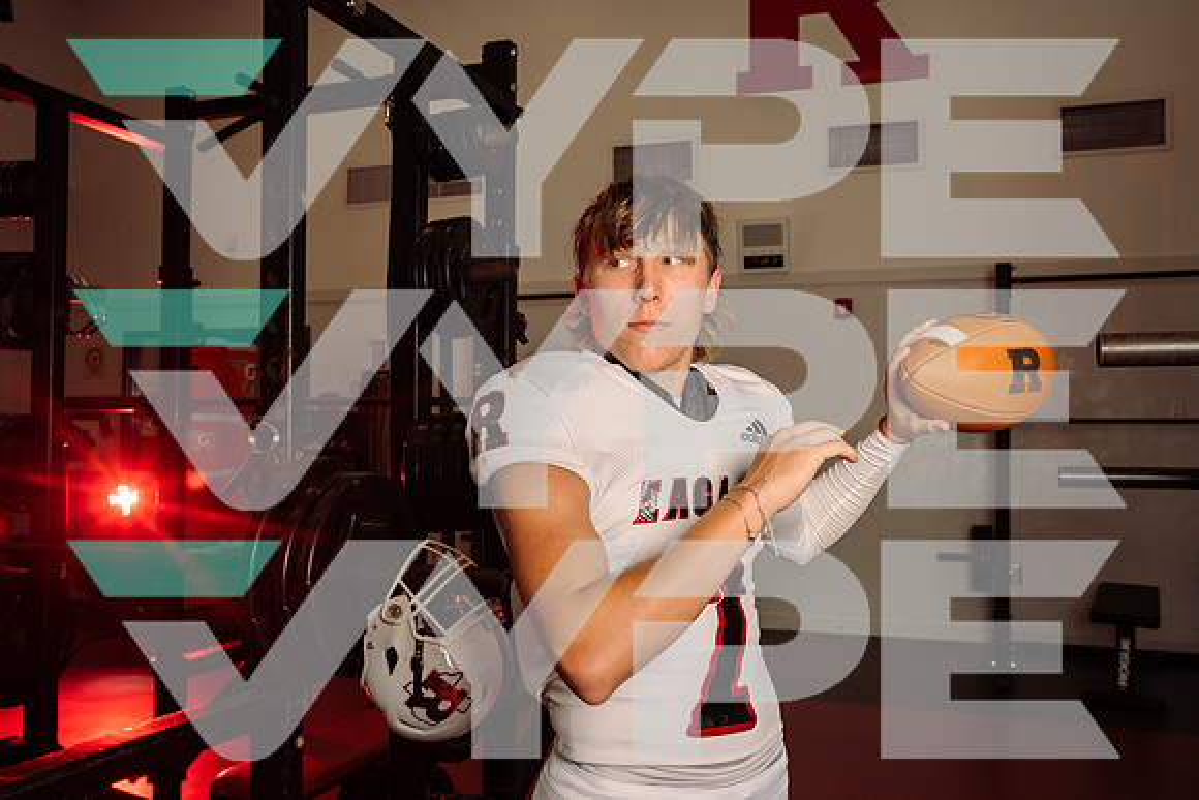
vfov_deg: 40.0
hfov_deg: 57.2
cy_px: 400
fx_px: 1099
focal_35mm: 33
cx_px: 600
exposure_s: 1/250
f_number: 6.3
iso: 250
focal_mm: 33
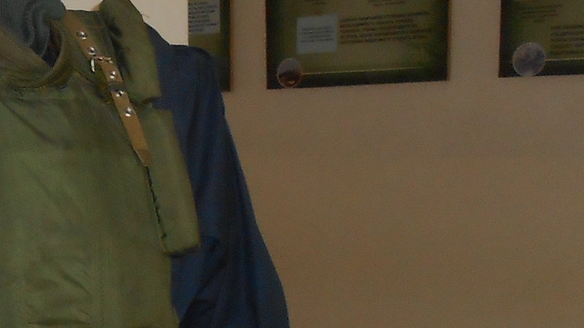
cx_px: -233
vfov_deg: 12.7
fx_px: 1455
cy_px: 349
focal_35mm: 94
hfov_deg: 20.2
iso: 200
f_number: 3.5
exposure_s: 1/25
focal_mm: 4.6
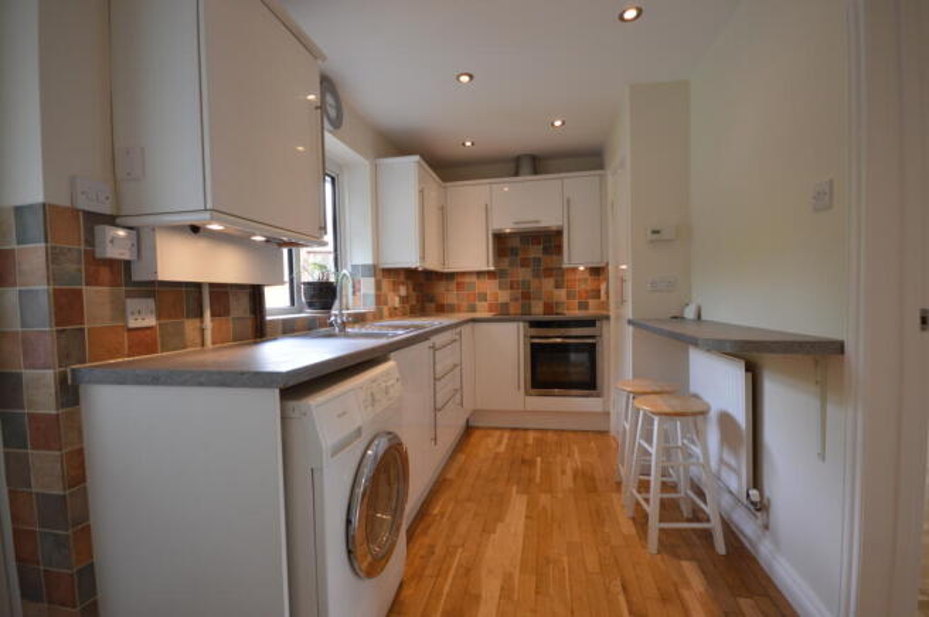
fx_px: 387
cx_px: 464
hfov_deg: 100.4
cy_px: 308
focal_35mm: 15
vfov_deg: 77.2
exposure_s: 1/60
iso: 400
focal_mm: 10
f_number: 4
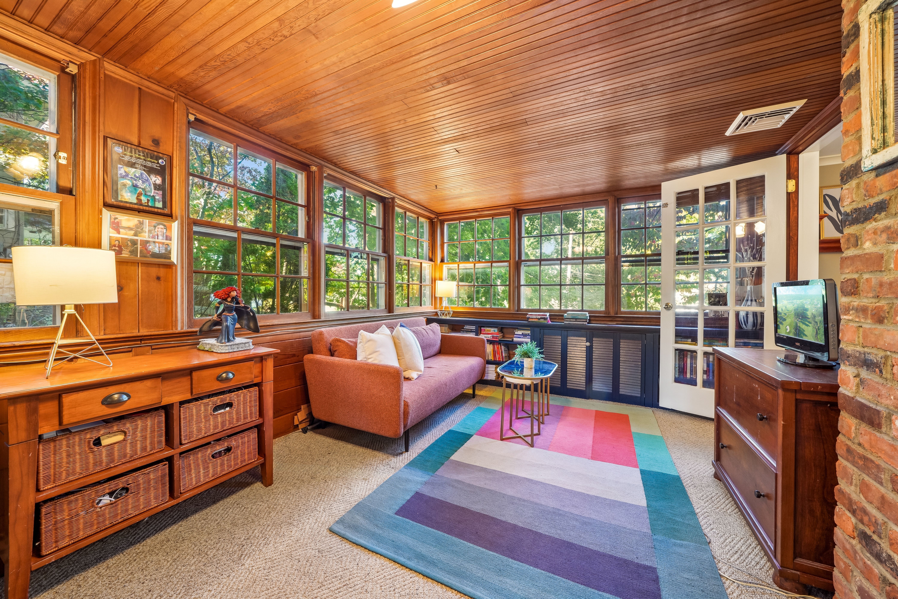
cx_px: 449
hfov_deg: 112.6
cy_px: 300
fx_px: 299
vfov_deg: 90.0
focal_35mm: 12
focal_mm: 12
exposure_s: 1/1.67
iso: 200
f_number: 11
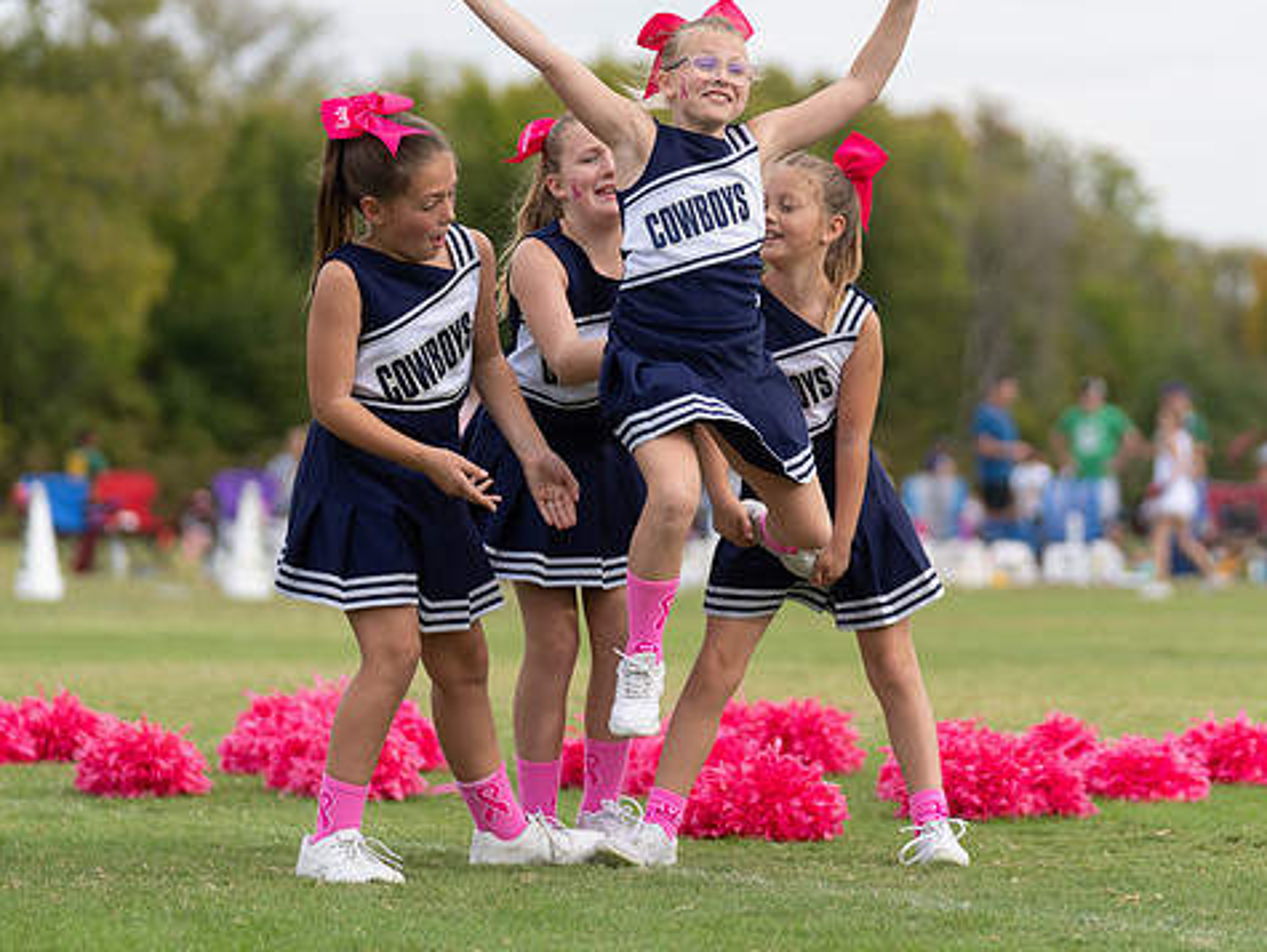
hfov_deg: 10.2
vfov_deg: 7.7
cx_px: 712
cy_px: 251
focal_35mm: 193
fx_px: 7069
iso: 160
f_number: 2.8
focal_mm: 120
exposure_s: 1/1250
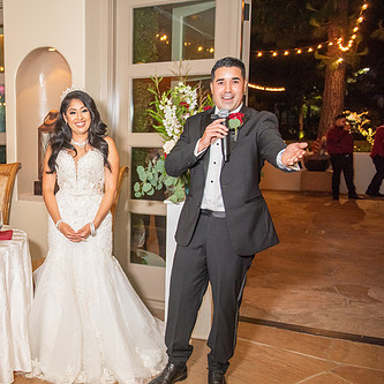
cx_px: 59
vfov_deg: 39.1
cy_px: 212
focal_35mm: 43
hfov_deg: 37.3
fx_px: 540
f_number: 2.8
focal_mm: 29
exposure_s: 1/125
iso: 1250
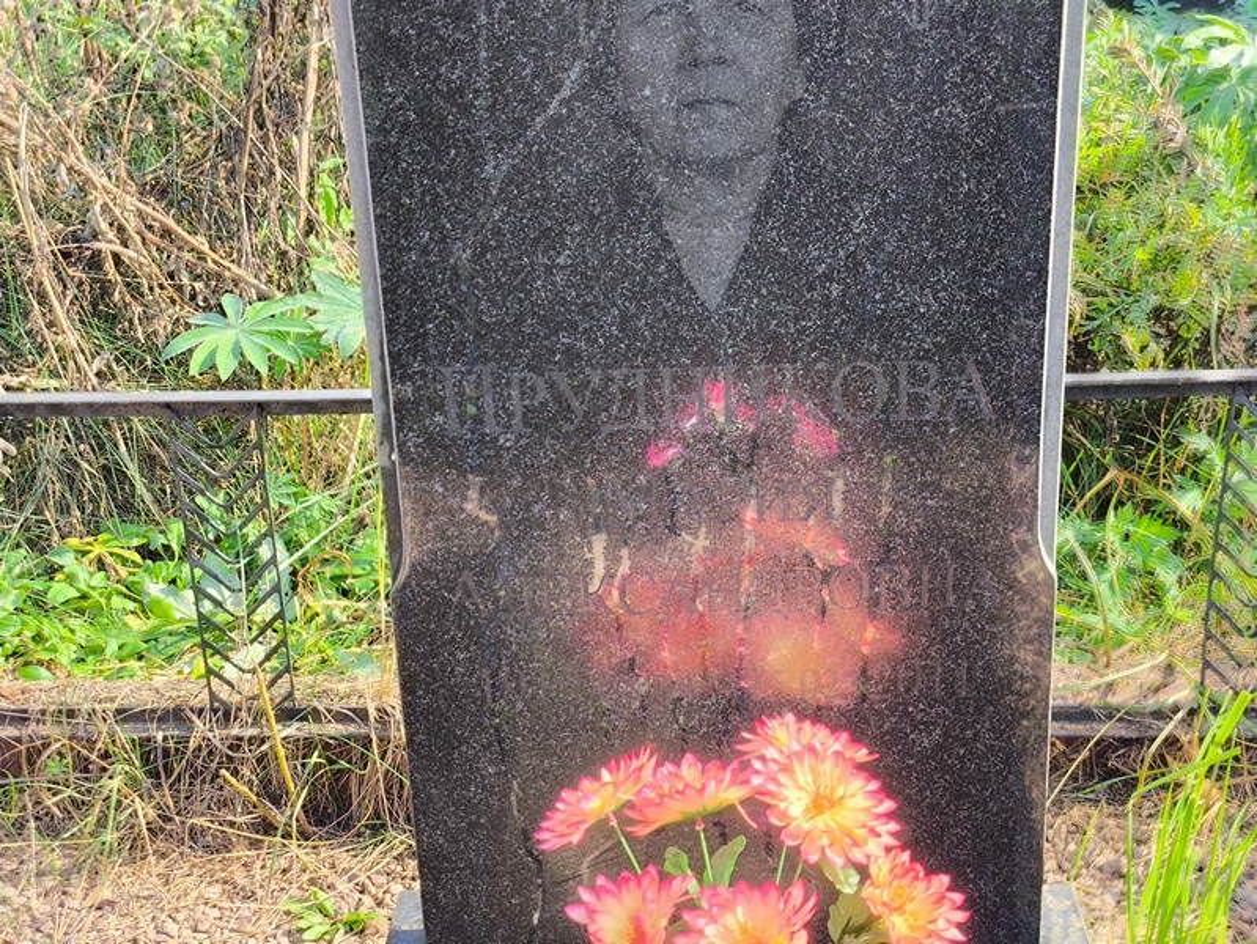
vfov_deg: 29.1
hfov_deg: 38.2
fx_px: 1816
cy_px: 472
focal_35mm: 50
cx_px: 628
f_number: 1.7
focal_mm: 4.71
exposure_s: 1/120
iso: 50
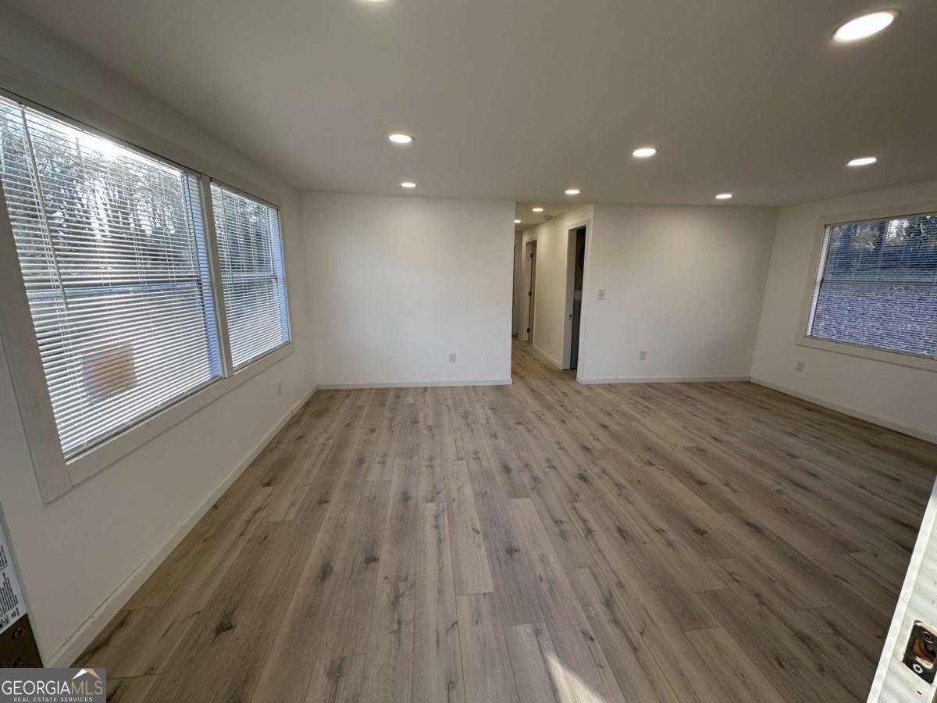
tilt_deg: -12.7
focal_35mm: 14
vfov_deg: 85.7
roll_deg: -0.5
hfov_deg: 102.1
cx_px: 468
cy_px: 352
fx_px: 379
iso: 50
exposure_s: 1/120
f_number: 2.2
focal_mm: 2.22
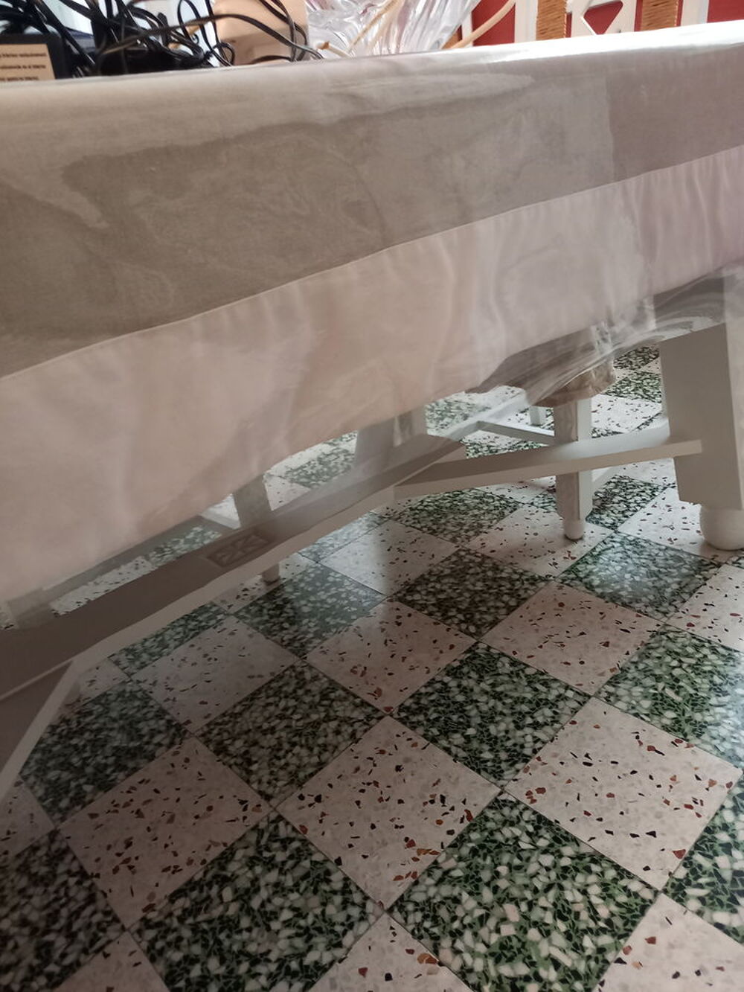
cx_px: 372
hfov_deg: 54.9
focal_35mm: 25
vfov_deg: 69.4
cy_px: 496
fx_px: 716
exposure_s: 1/25
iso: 500
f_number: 2
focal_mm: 4.6
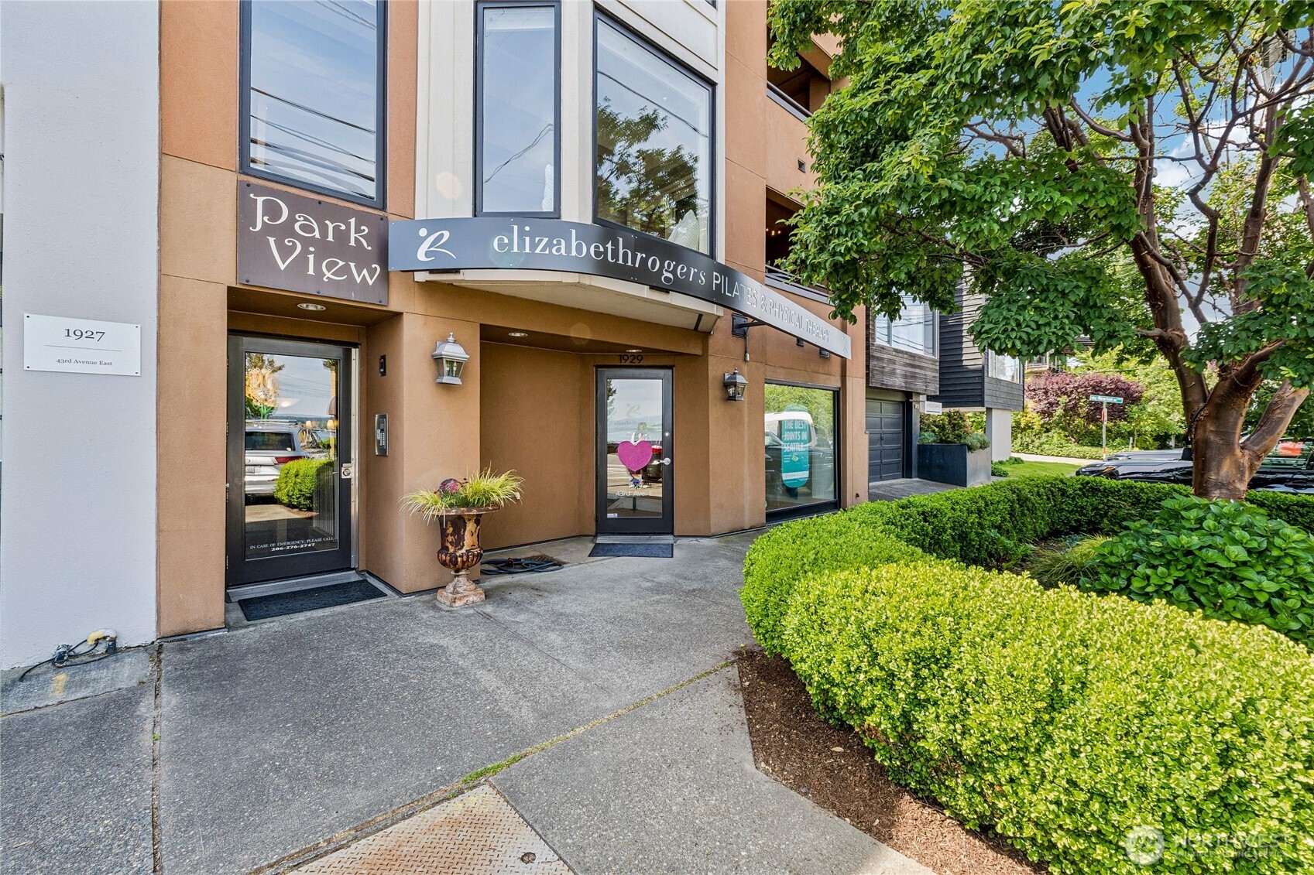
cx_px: 657
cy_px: 438
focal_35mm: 15
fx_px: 547
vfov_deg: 77.3
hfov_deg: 100.4
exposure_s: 1/40
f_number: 9
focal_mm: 10
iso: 250
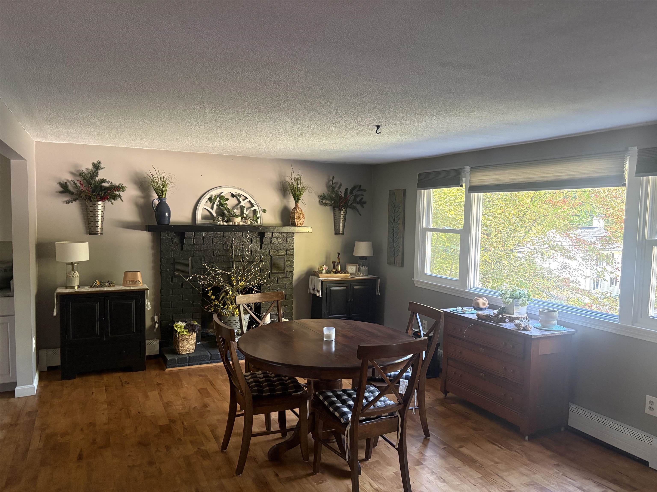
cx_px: 328
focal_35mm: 26
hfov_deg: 67.3
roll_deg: -1.0
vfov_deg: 53.1
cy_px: 246
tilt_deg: -5.1
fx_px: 493
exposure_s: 1/60
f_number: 1.6
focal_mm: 5.96
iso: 320
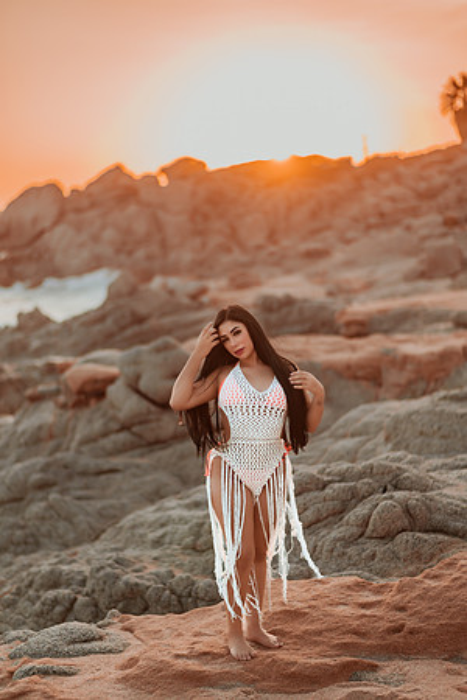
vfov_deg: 34.5
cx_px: 234
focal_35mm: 58
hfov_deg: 23.4
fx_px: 1128
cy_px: 350
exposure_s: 1/2000
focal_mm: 58
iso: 100
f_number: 1.4
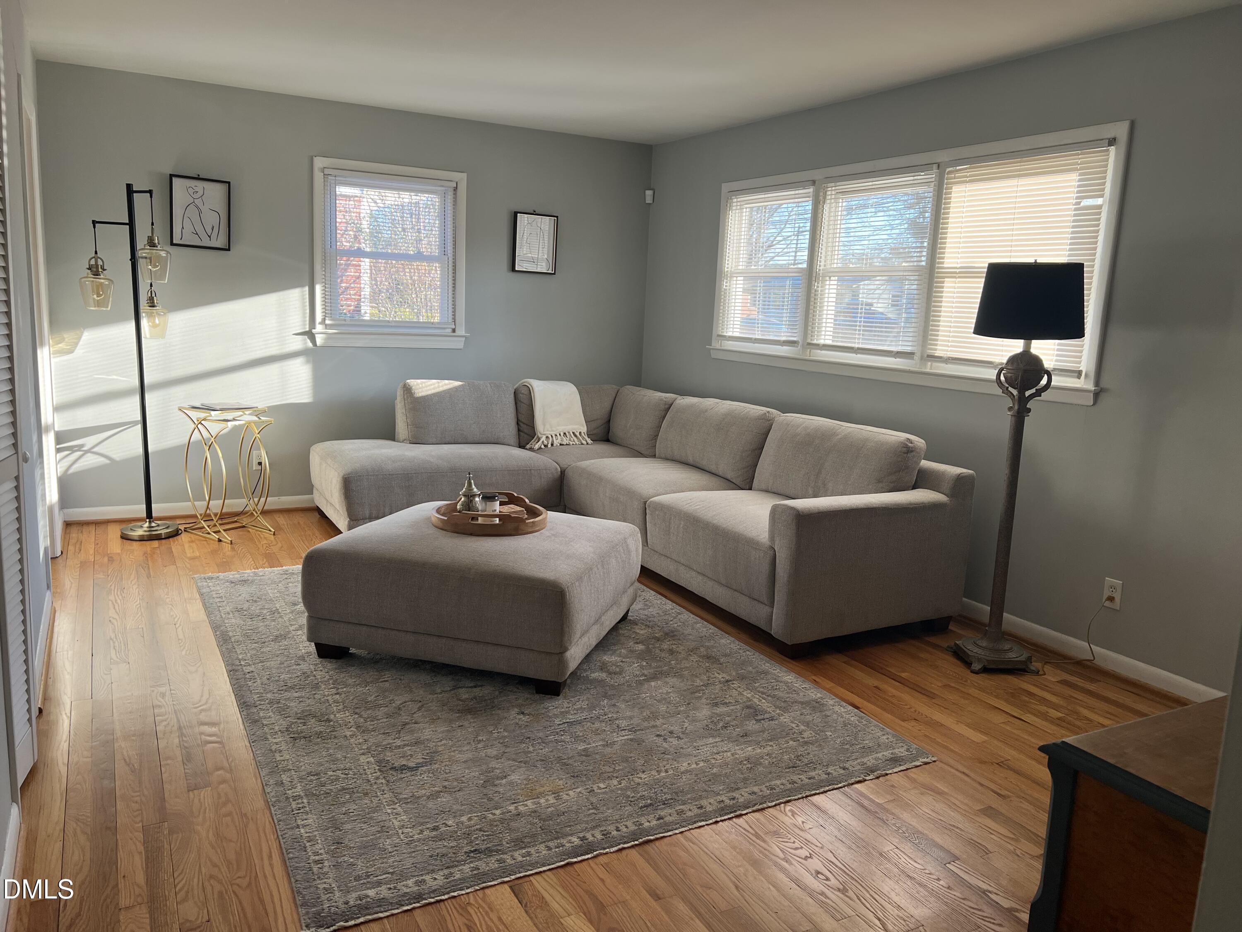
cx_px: 621
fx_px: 933
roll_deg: -2.3
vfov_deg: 53.1
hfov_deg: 67.3
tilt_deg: -9.7
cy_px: 466
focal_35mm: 26
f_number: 1.5
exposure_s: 1/121
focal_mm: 5.7
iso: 80
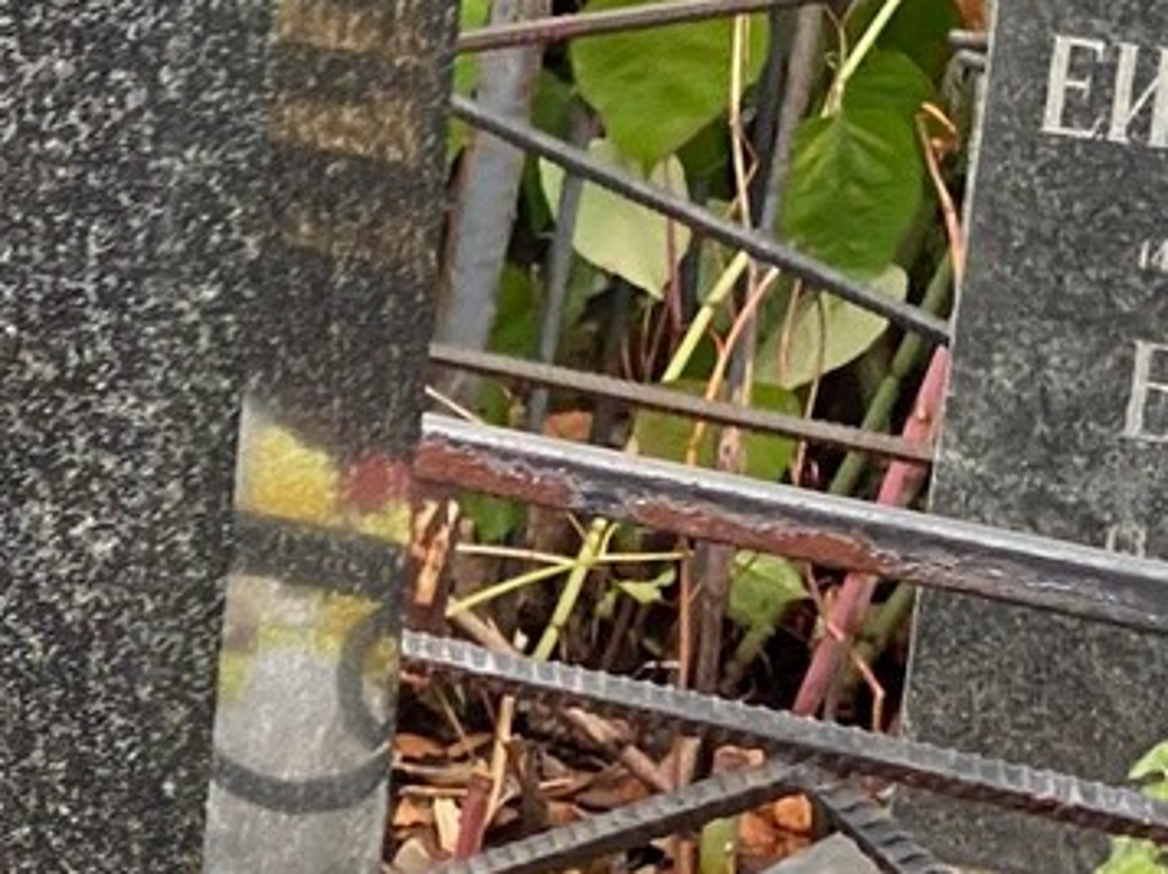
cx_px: -1083
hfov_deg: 8.9
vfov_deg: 7.0
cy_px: 822
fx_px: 7079
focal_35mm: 210
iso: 64
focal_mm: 6
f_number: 2
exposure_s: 1/121
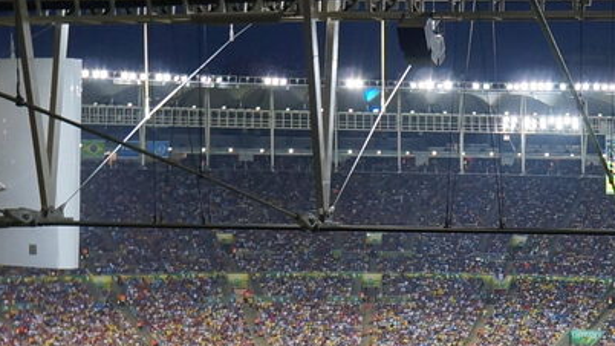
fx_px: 1631
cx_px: 627
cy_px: 390
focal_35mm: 100
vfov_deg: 11.9
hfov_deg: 20.6
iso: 500
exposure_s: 1/160
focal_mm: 16
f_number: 4
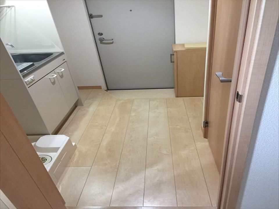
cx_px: 140
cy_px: 104
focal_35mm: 29
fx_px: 234
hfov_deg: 61.7
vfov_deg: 48.2
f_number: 2.2
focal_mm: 4.15
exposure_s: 1/15
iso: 80
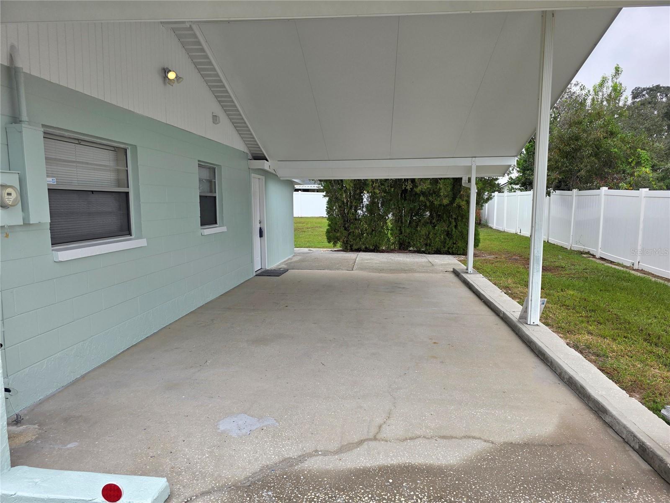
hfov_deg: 73.9
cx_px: 335
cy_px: 252
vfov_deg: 58.9
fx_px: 445
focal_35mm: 23
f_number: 1.7
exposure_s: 1/182
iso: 100
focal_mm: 6.3
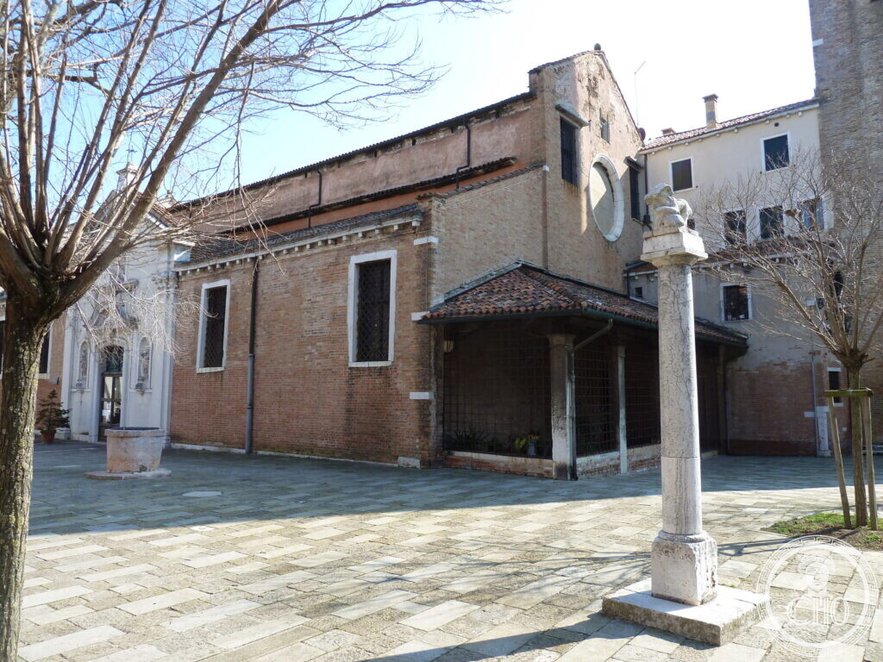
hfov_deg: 69.4
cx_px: 442
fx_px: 638
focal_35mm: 25
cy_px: 331
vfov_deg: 54.9
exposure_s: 1/200
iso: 80
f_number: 4
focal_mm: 4.1
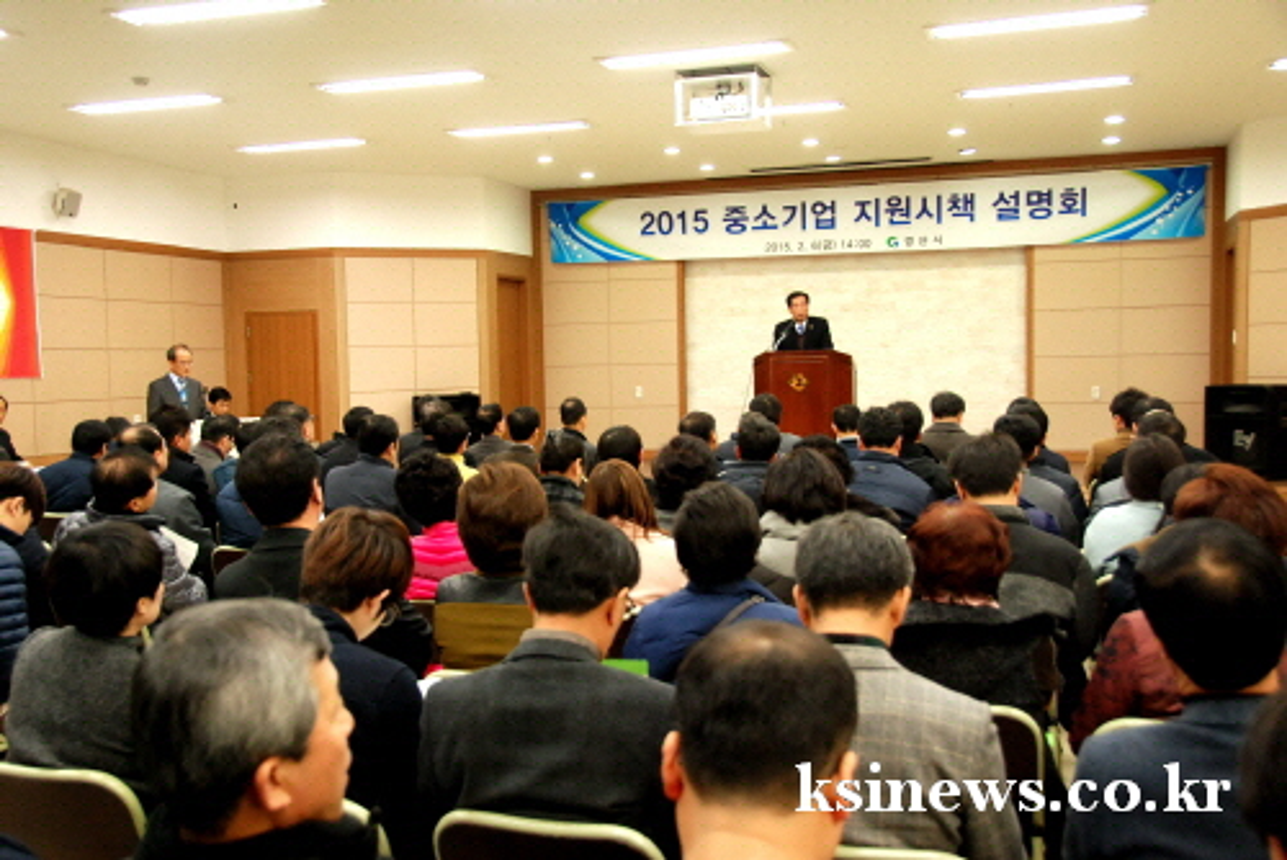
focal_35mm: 36
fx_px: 1288
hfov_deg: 53.1
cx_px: 644
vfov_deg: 36.9
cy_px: 430
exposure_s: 1/60
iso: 1000
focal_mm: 24
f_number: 3.8
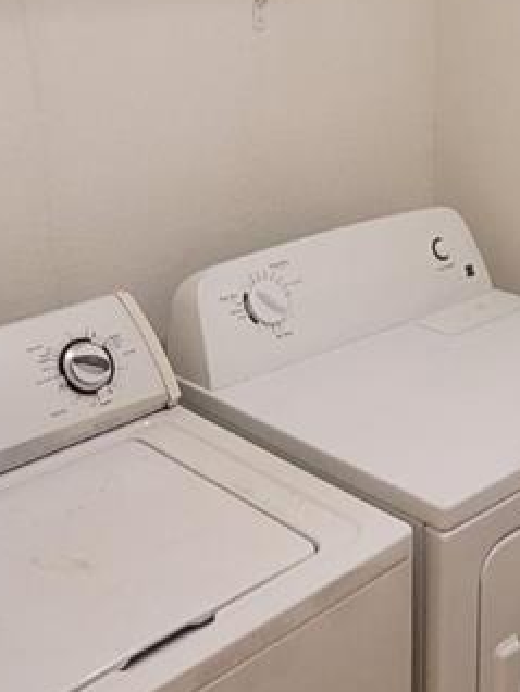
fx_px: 980
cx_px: 361
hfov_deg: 29.4
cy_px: 300
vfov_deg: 38.8
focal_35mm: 49
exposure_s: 1/30
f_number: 2.2
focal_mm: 1.74
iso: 320
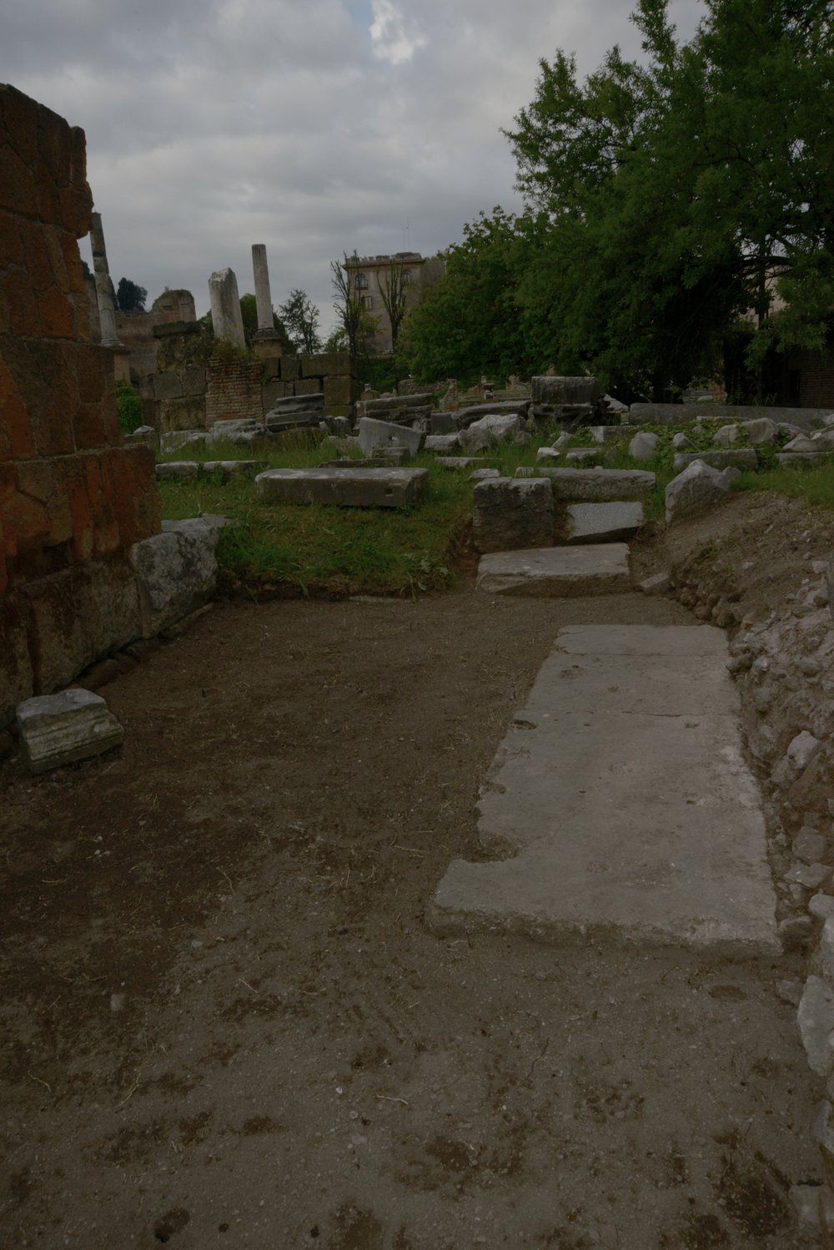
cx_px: 417
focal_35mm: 24
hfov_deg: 53.2
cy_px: 625
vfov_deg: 73.7
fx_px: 833
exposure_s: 1/80
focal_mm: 24
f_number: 22
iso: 200
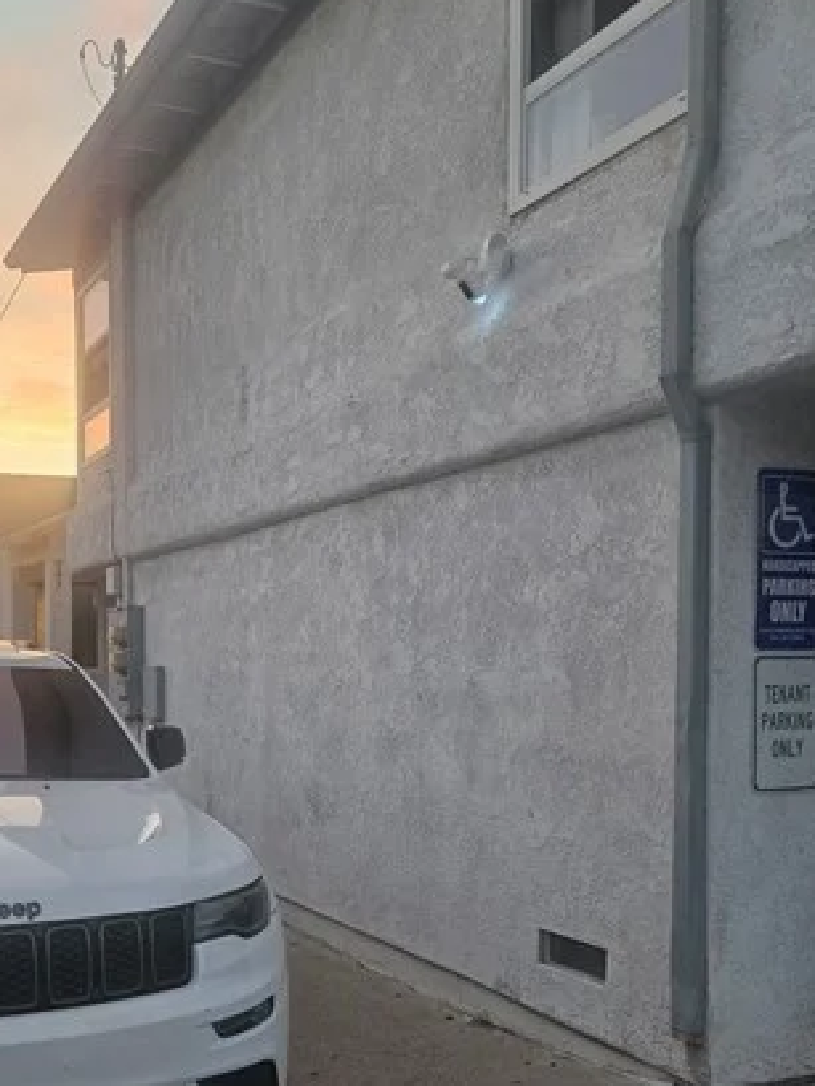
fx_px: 1130
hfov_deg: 38.6
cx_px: 202
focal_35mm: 36
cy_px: 685
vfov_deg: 50.8
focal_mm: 5.4
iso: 320
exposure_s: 1/120
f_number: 1.8
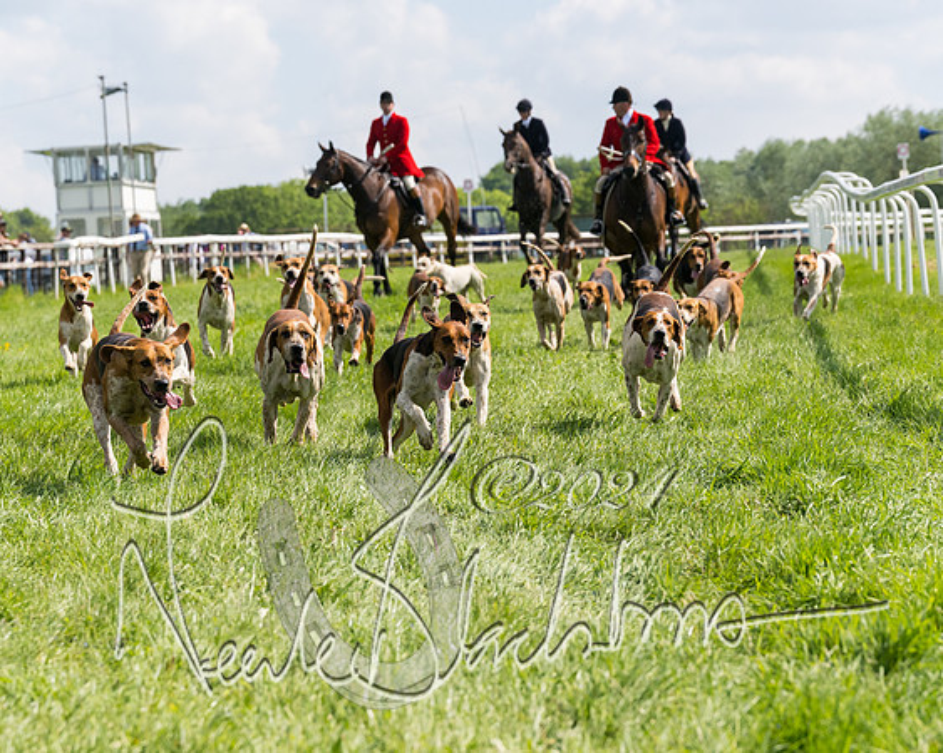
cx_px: 458
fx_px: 4369
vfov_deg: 9.9
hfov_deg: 12.3
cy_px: 376
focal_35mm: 157
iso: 400
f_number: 5
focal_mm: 93
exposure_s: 1/3200
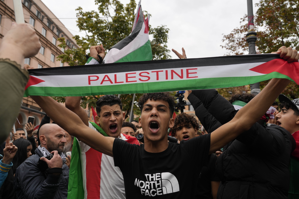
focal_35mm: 31
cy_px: 100
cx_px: 150
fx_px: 257
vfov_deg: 42.3
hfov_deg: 60.3
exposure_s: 1/640
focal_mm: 31
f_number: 5.6
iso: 400
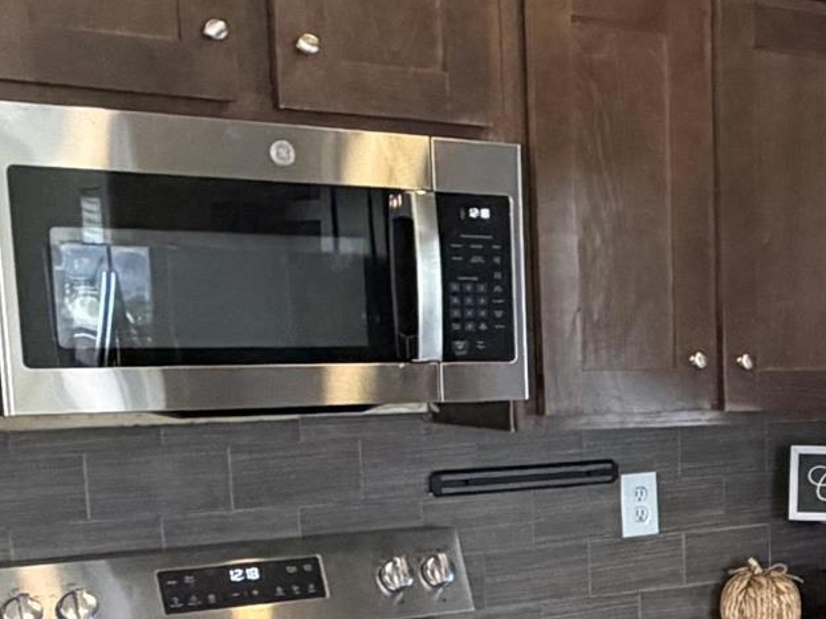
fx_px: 1646
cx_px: 964
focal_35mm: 69
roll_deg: -0.1
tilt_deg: -10.6
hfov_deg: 25.6
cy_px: 599
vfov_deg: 20.7
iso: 400
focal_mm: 2.22
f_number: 2.2
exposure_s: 1/60
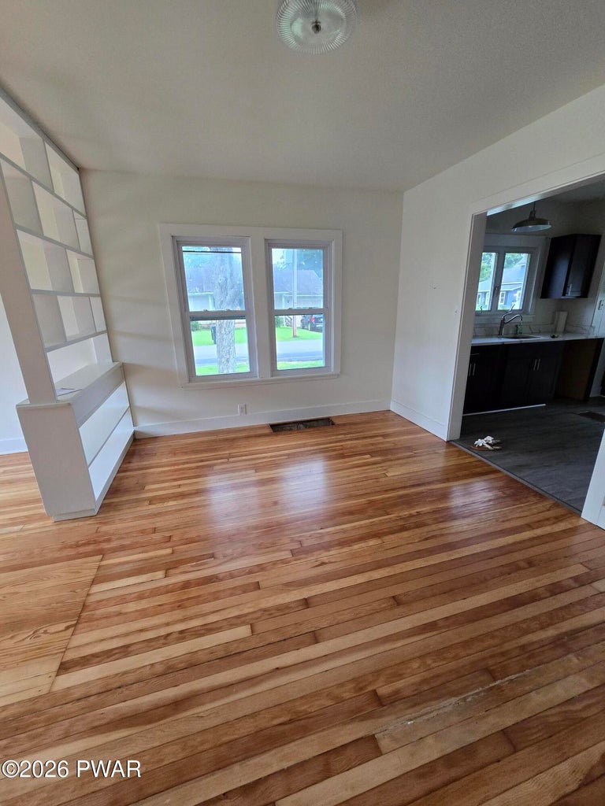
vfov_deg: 106.2
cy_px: 403
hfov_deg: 89.9
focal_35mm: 13
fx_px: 303
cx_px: 302
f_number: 2.2
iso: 250
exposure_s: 1/60
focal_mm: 2.2
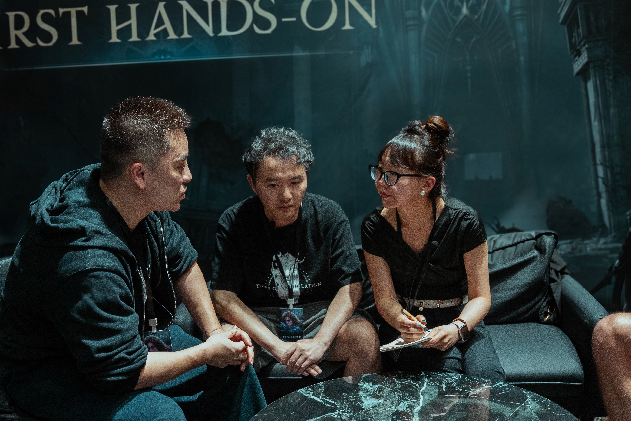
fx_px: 631
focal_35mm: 36
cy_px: 210
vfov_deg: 36.9
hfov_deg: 53.1
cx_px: 316
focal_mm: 24
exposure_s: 1/160
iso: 5000
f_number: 4
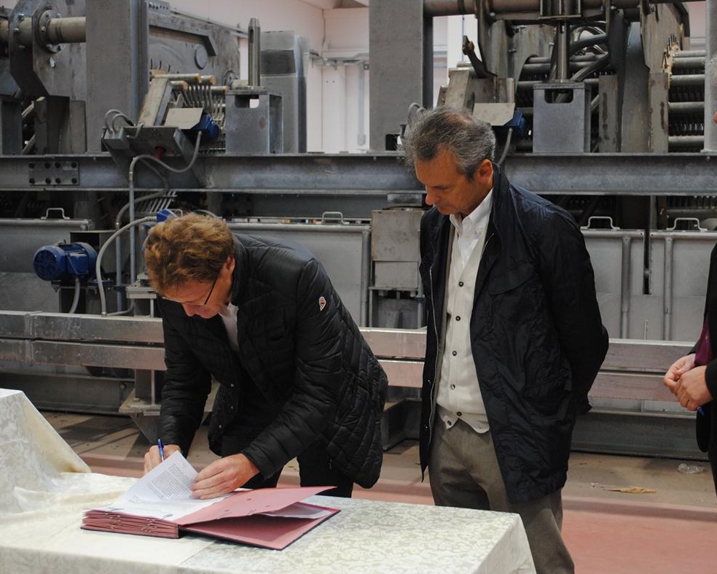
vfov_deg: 27.6
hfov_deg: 34.0
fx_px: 1167
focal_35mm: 55
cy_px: 291
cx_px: 436
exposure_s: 1/30
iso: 500
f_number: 4.8
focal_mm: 32
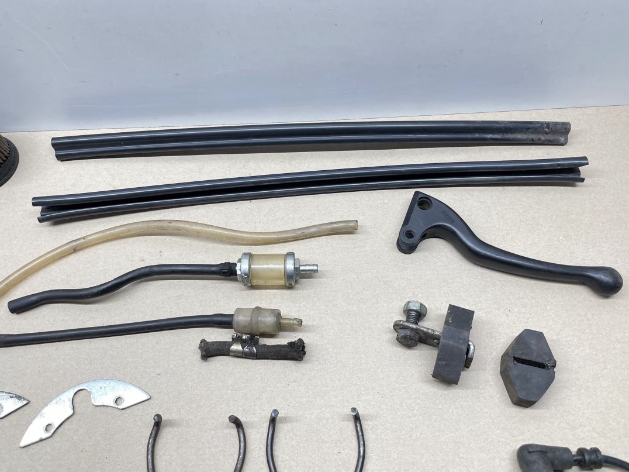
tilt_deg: -61.5
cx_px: 310
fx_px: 527
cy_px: 217
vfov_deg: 48.2
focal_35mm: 29
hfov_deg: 61.7
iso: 100
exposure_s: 1/100
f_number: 1.6
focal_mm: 4.2
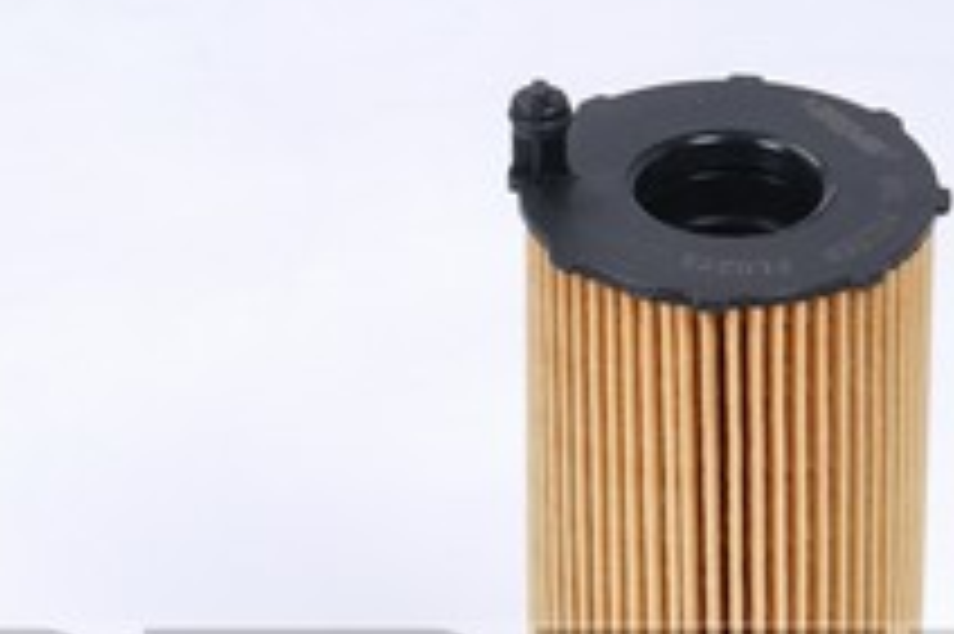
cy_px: 755
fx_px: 3151
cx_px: 680
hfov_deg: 17.1
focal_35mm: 119
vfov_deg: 11.3
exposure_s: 1/200
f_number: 13
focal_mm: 42
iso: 50
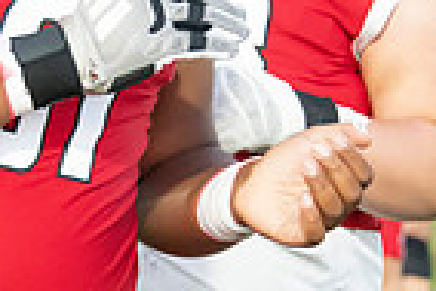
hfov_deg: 5.0
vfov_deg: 3.4
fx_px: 4958
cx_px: 138
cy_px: 149
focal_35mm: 409
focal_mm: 100
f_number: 5.6
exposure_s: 1/500
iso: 8000
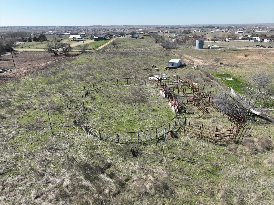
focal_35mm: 24
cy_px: 102
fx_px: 190
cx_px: 137
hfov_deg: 71.6
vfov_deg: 56.8
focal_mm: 12.29
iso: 170
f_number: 2.8
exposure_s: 1/2000
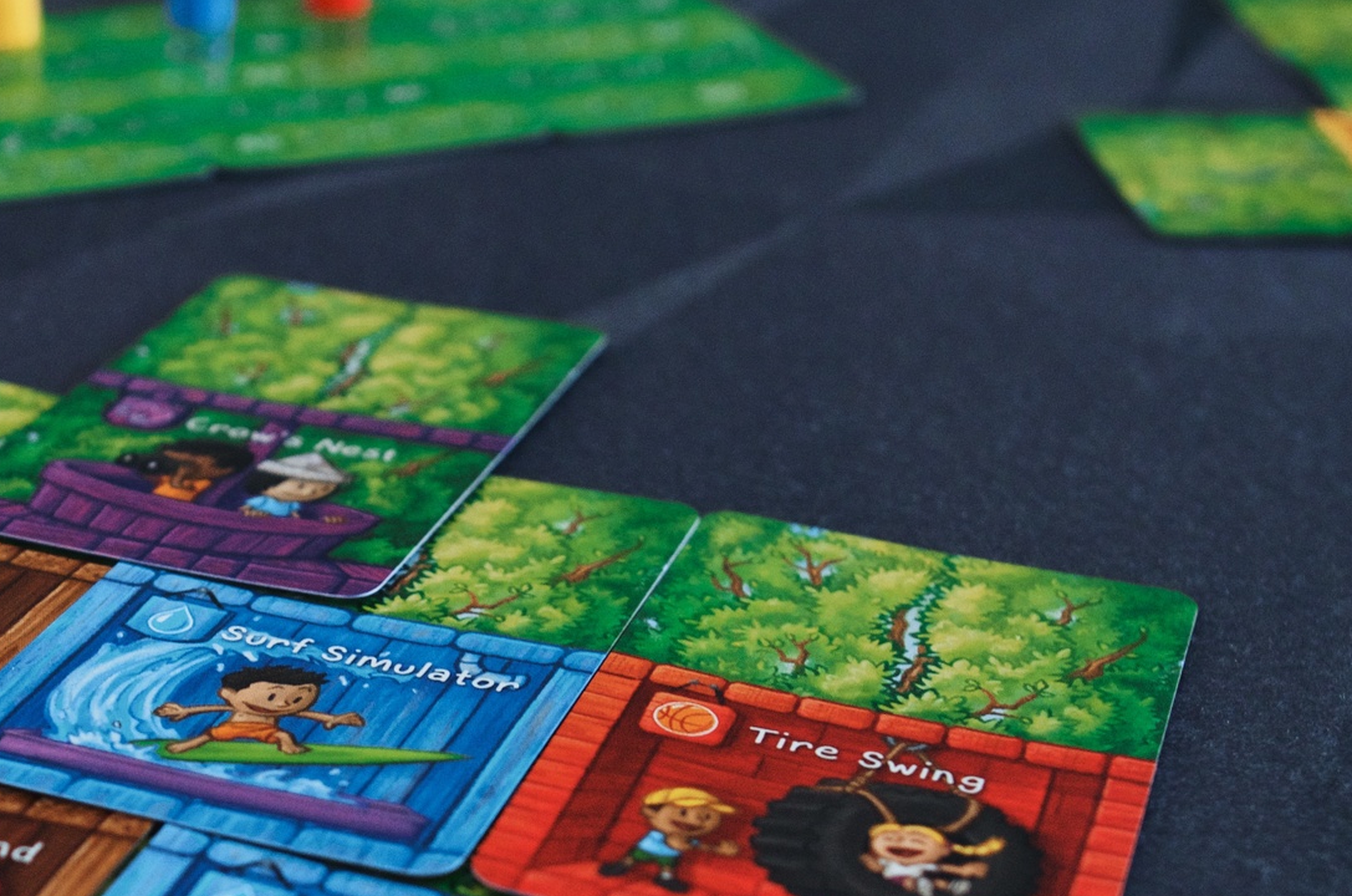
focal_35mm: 69
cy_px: 729
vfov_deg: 19.4
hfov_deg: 28.9
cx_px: 342
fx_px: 2586
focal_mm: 20
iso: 640
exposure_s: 1/160
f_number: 3.2
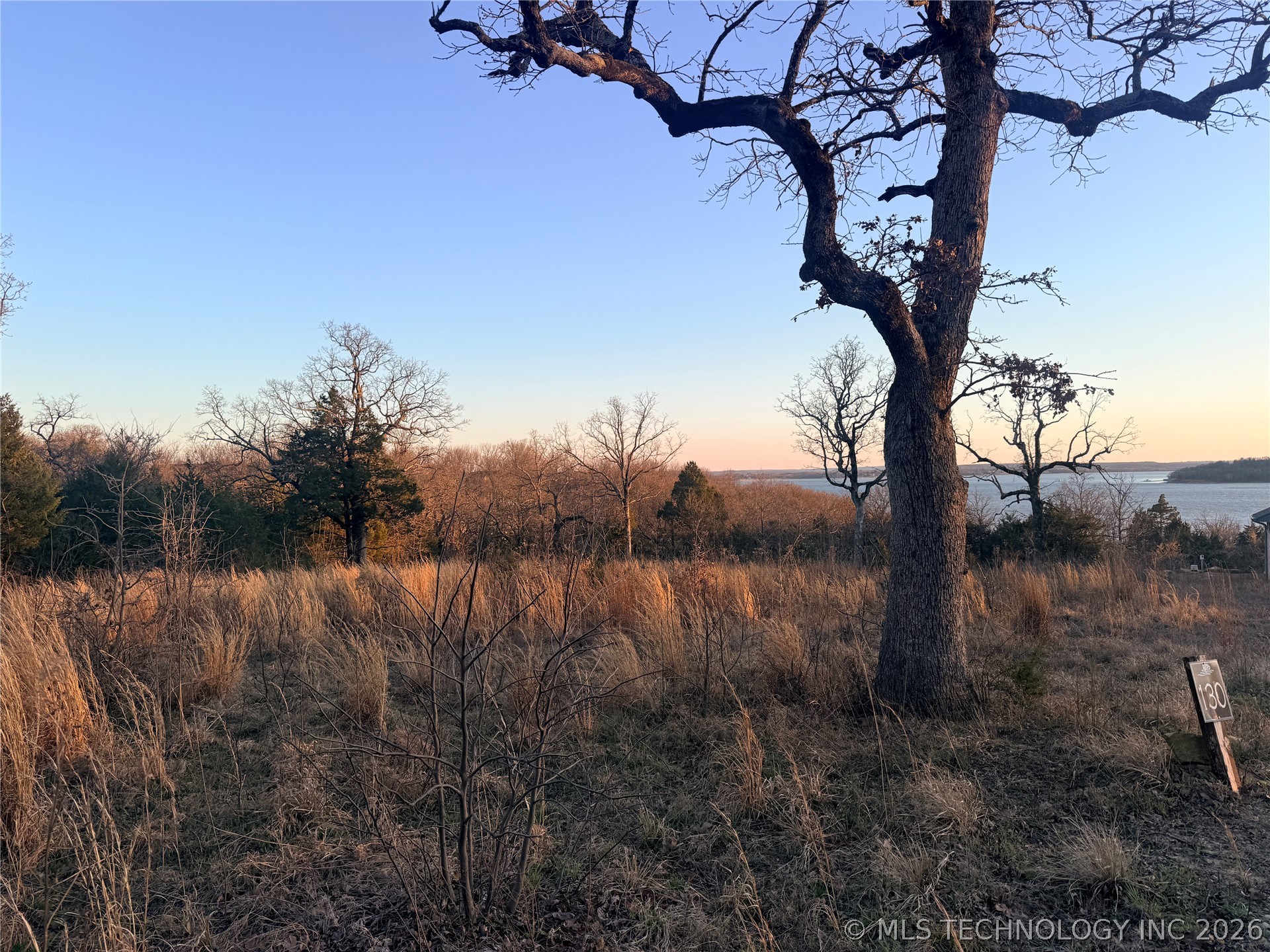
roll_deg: +1.4
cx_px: 635
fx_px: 881
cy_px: 476
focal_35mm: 24
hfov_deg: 71.6
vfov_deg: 56.8
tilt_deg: -0.7
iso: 80
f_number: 1.78
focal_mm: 6.76
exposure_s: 1/849
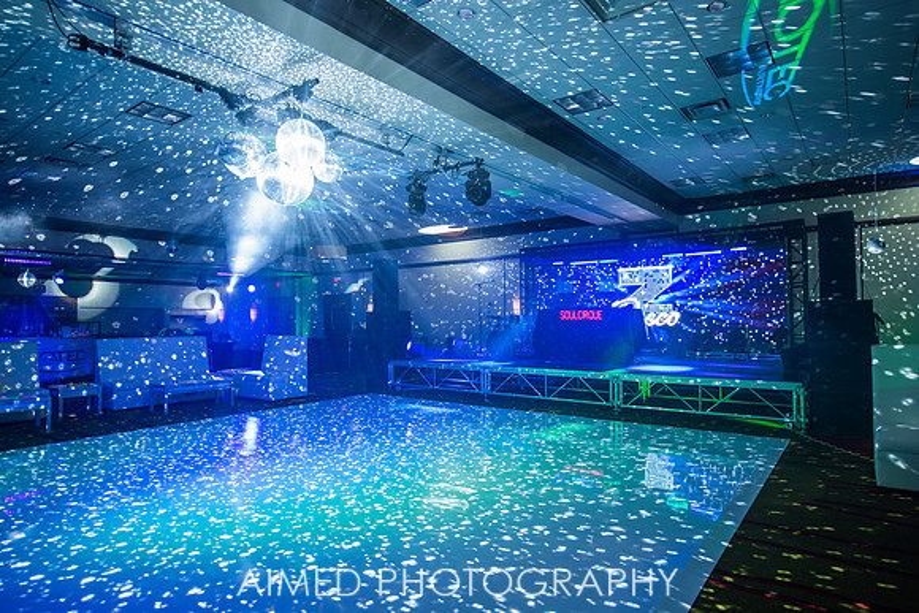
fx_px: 532
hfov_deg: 81.6
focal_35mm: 21
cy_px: 308
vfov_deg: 59.9
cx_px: 485
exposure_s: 1/200
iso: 640
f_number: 2.8
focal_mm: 19
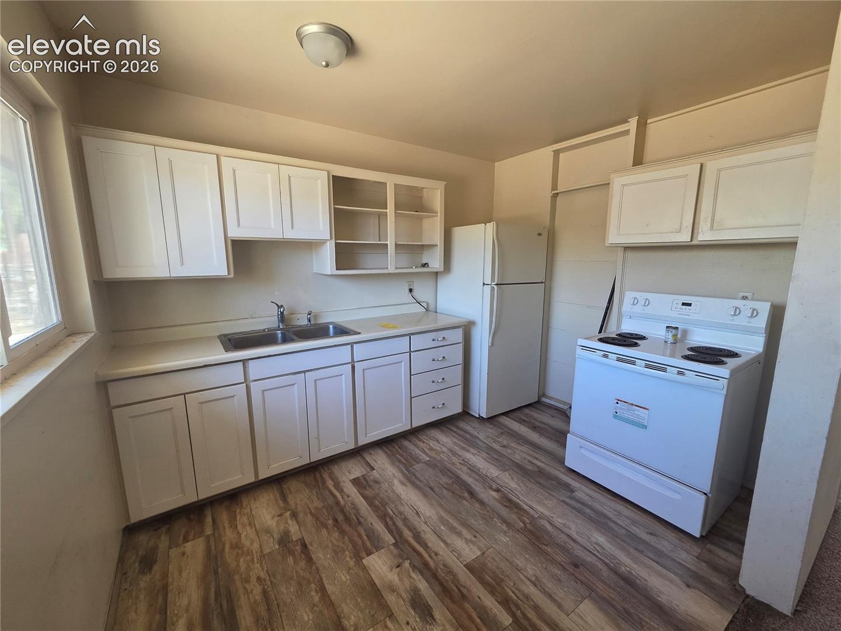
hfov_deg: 106.2
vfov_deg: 89.9
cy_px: 316
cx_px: 420
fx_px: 316
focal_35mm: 13
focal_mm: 2.2
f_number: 2.2
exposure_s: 1/120
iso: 320
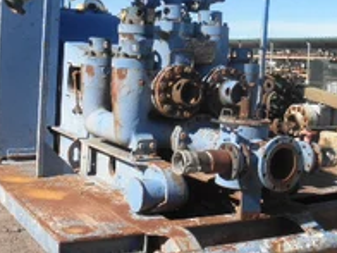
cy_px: 72
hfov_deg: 33.7
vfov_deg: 25.4
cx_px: 194
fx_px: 555
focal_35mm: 57
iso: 64
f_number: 8.5
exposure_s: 1/100
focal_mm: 5
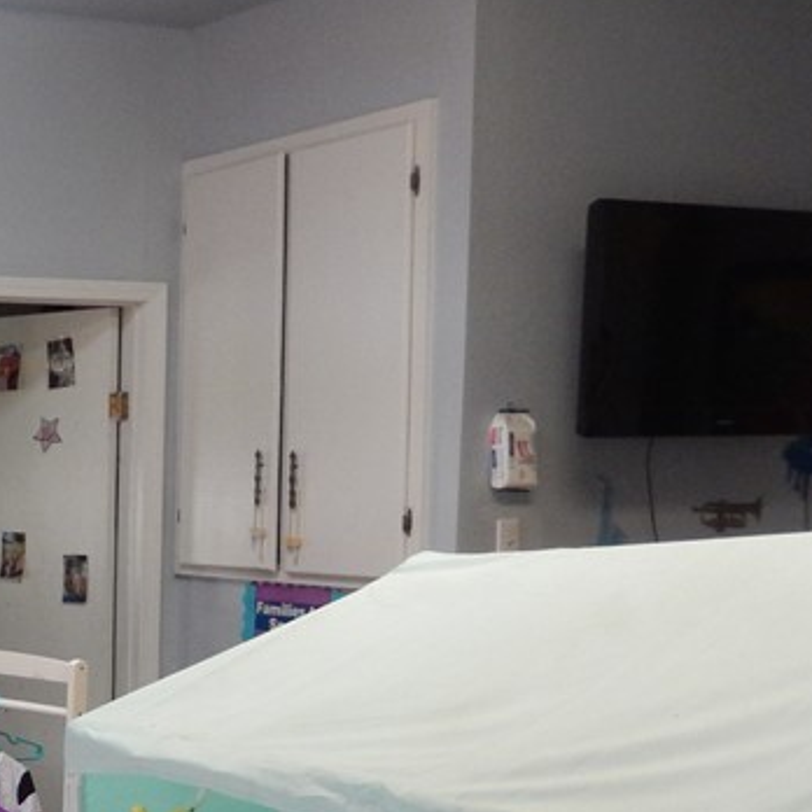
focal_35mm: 65
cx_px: -273
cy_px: 639
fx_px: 1725
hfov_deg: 23.2
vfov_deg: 26.1
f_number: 3.4
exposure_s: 1/30
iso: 400
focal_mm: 4.5
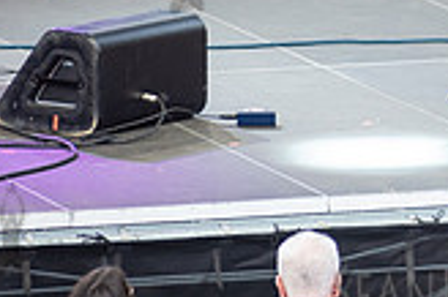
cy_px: -159
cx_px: 561
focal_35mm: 834
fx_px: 10368
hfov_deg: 2.5
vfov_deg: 1.6
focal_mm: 200
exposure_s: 1/250
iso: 500
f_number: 4.5
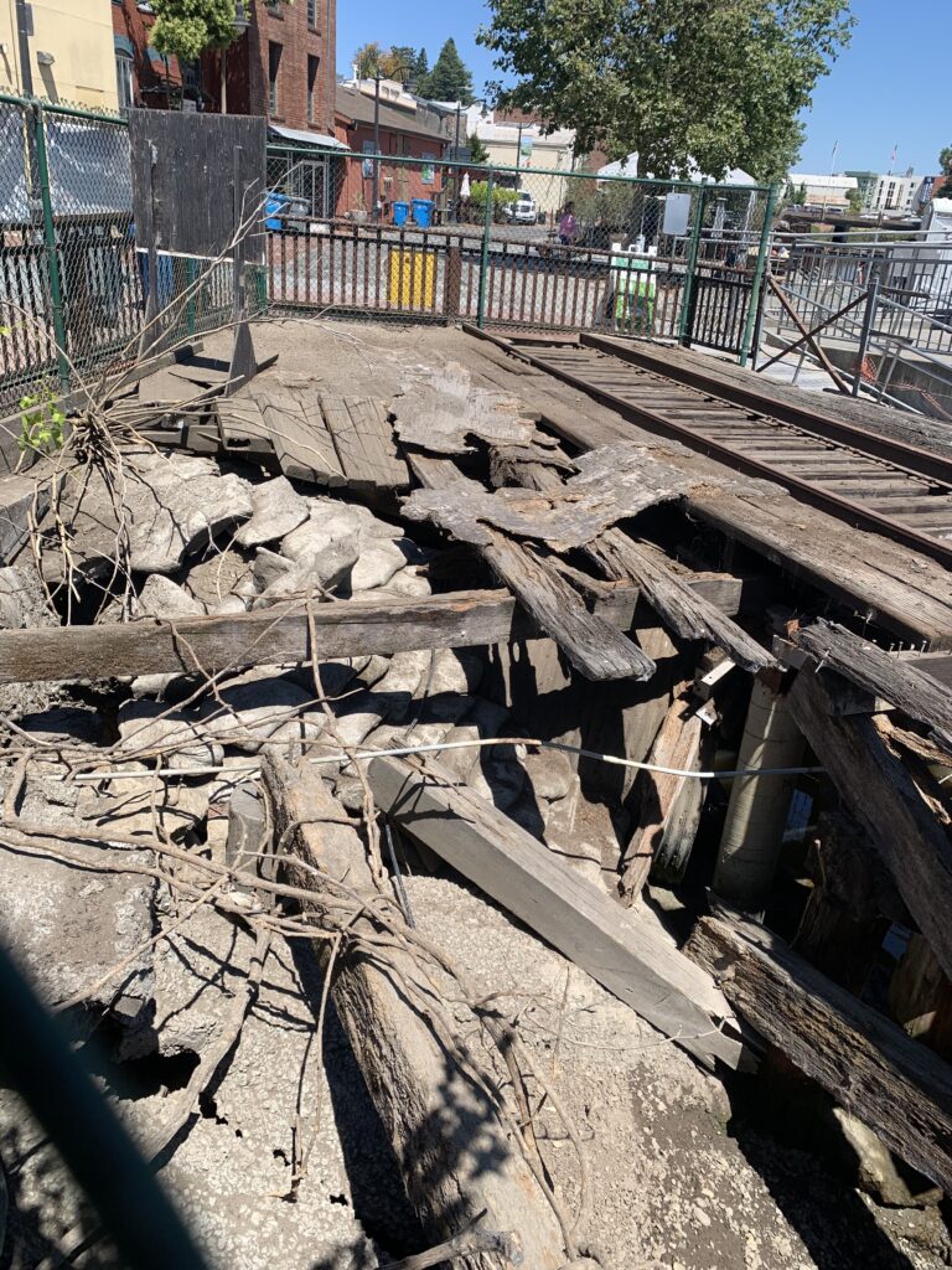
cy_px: 635
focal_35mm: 26
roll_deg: -4.1
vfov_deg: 67.3
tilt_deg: -23.6
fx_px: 953
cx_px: 476
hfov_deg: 53.1
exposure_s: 1/1513
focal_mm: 4.25
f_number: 1.8
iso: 25
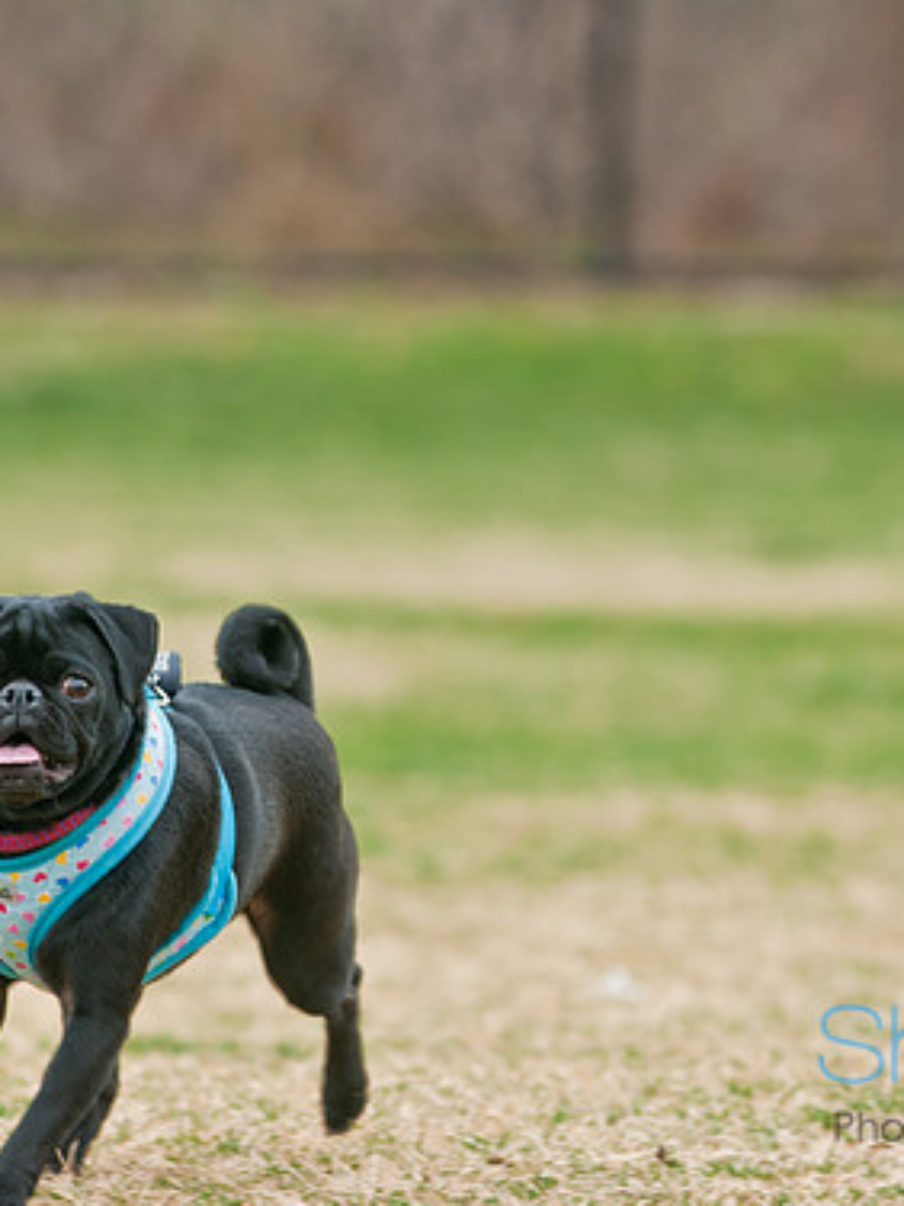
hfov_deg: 3.3
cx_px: 401
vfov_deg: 4.5
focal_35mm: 444
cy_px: 592
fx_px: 15460
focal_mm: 200
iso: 200
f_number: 5
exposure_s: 1/250
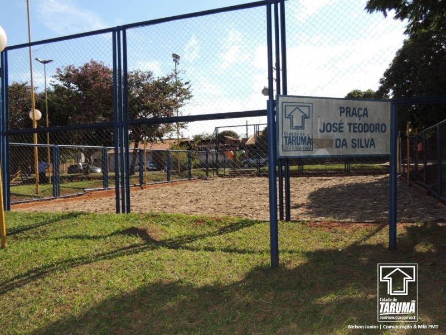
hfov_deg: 60.0
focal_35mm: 30
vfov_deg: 46.8
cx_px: 223
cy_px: 168
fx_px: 387
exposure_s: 1/800
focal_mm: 5.3
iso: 100
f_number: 3.1
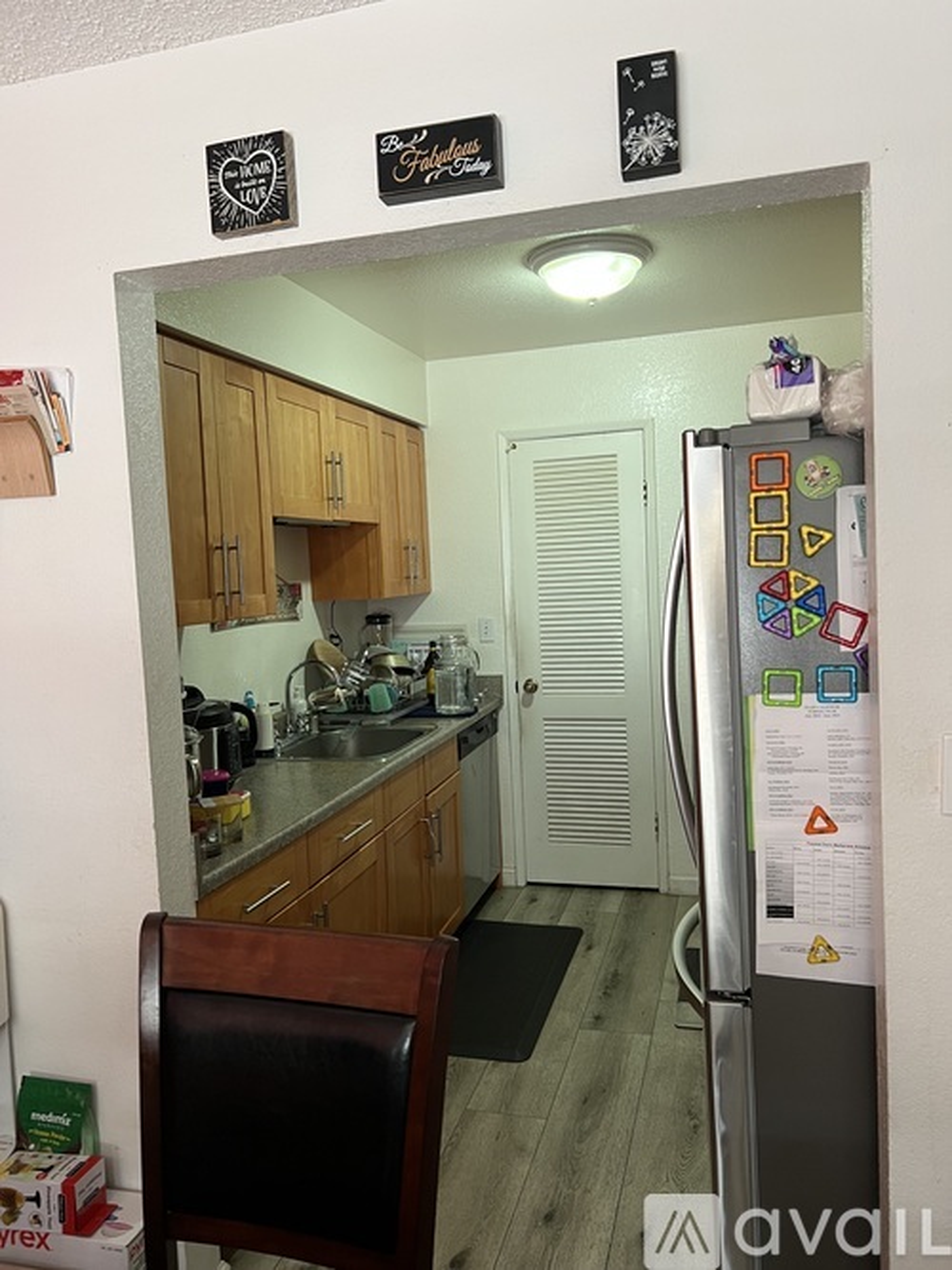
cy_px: 635
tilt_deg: -3.0
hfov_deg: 53.0
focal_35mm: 26
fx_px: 954
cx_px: 476
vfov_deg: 67.3
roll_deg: +2.7
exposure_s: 1/60
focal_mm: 5.7
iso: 160
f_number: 1.5
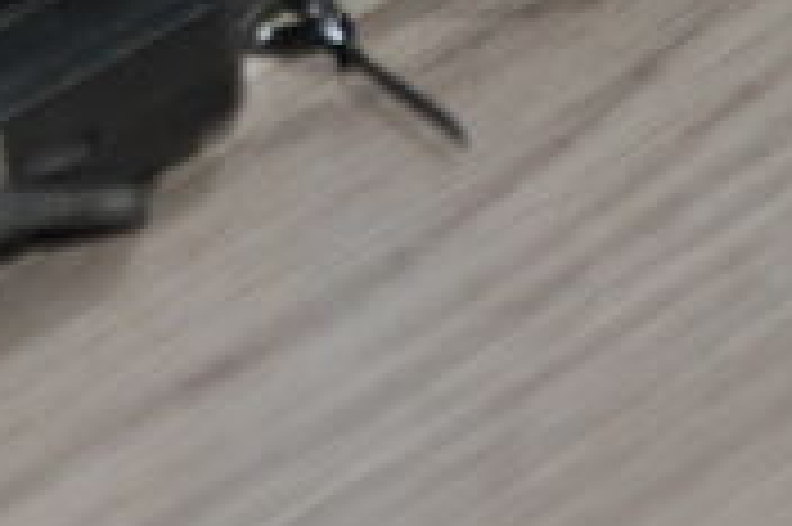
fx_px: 11605
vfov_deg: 2.6
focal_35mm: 528
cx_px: -153
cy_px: -940
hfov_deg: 3.9
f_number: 5
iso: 800
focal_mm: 62
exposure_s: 1/60
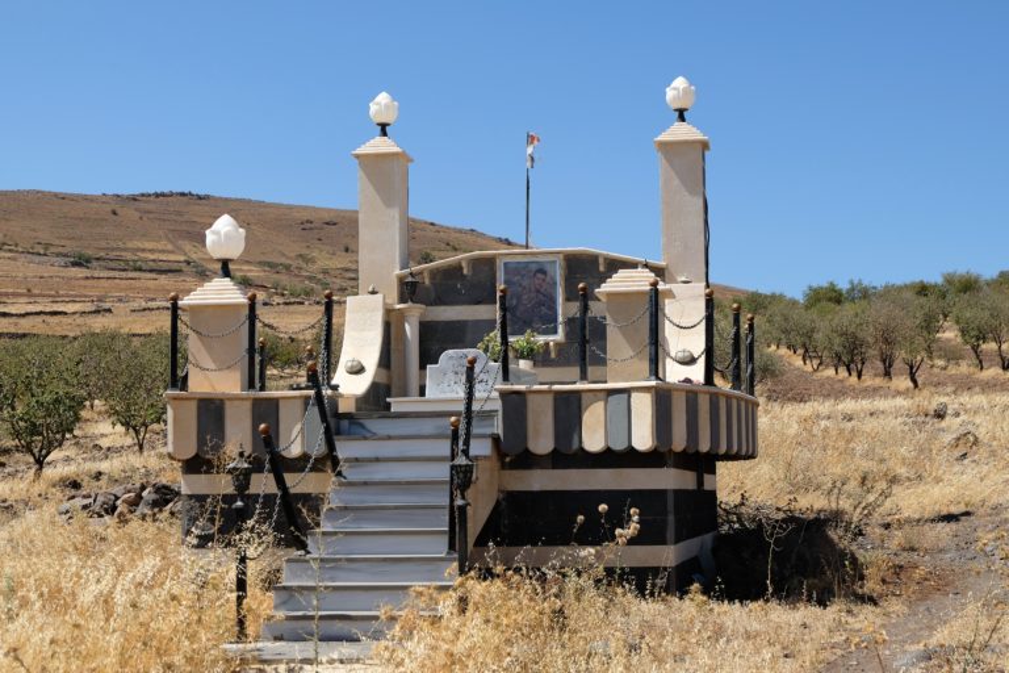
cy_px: 336
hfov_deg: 33.4
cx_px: 504
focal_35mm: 60
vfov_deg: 22.6
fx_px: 1682
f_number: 5.6
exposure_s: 1/1000
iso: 200
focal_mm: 40.2
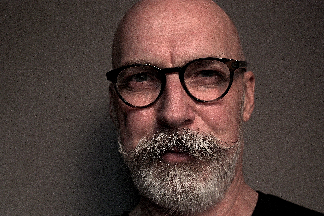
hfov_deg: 39.6
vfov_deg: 27.0
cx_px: 162
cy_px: 108
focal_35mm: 50
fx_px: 450
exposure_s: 1/100
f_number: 9
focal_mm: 50
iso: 640
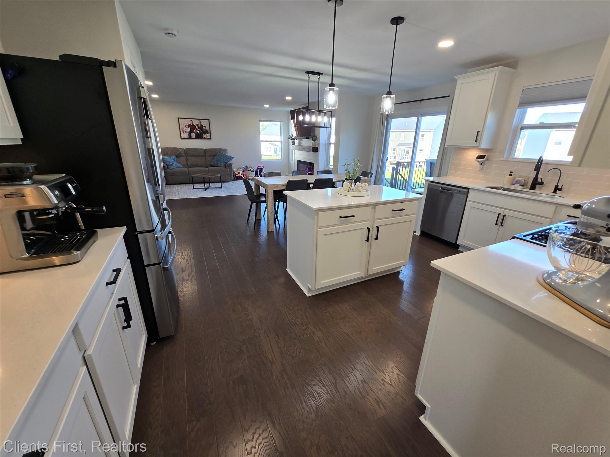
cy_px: 228
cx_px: 305
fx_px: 229
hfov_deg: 106.2
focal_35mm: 13
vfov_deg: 89.9
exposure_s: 1/60
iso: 50
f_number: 2.2
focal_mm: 2.2
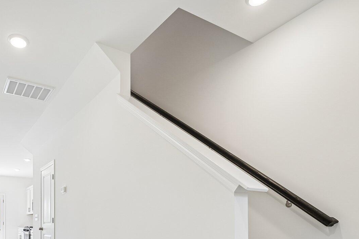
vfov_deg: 43.1
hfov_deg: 64.3
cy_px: 223
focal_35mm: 27
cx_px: 101
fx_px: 269
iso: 110
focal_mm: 14
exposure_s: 1/15
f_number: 8
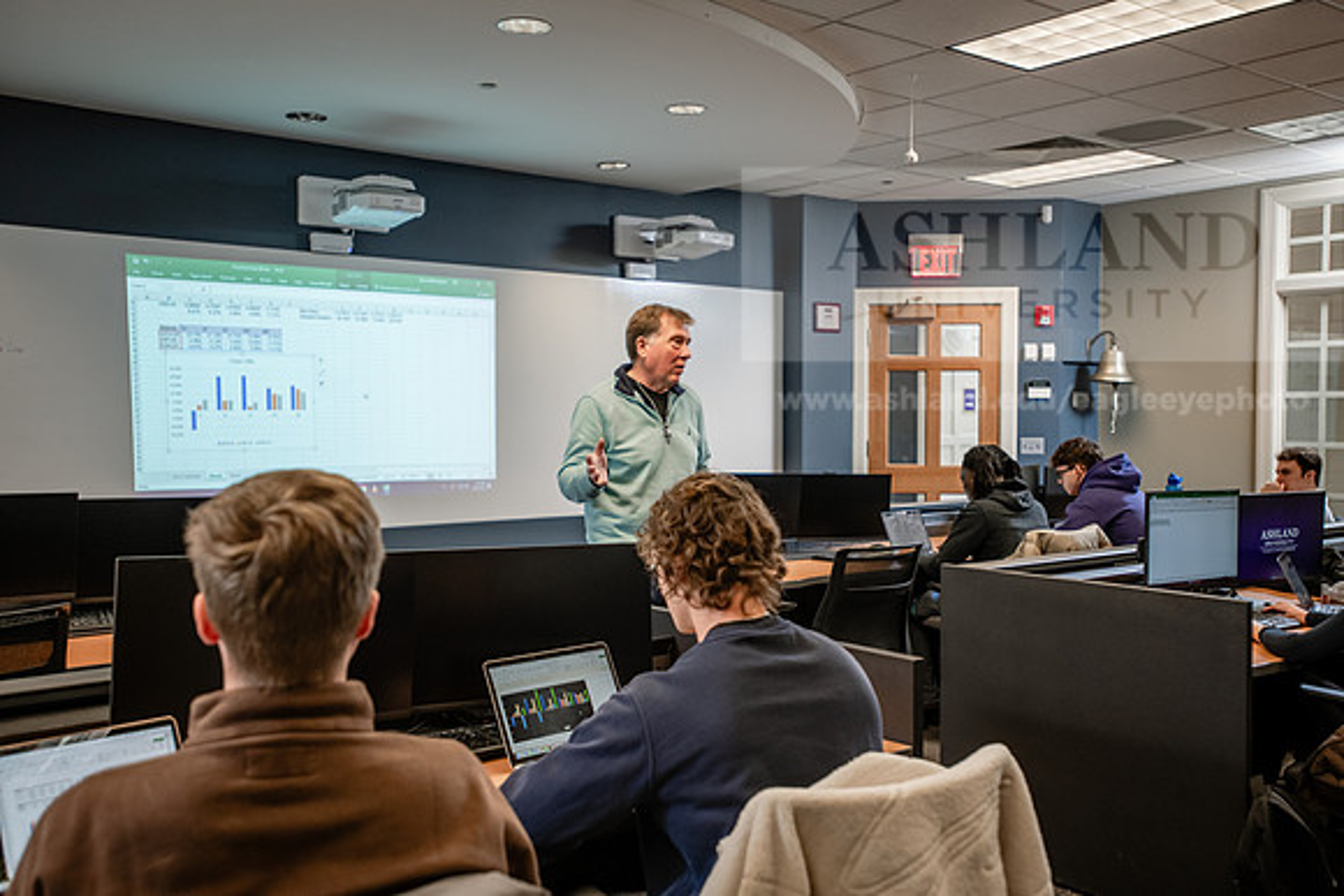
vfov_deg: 37.9
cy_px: 448
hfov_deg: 54.4
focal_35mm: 35
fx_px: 1307
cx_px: 672
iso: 1000
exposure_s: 1/200
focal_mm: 35
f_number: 2.8
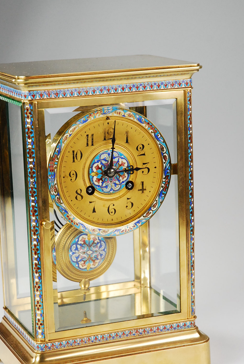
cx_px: 105
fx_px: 1085
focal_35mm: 107
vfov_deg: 19.1
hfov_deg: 12.8
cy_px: 206
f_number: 7.1
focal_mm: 56
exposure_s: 1/800
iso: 1250
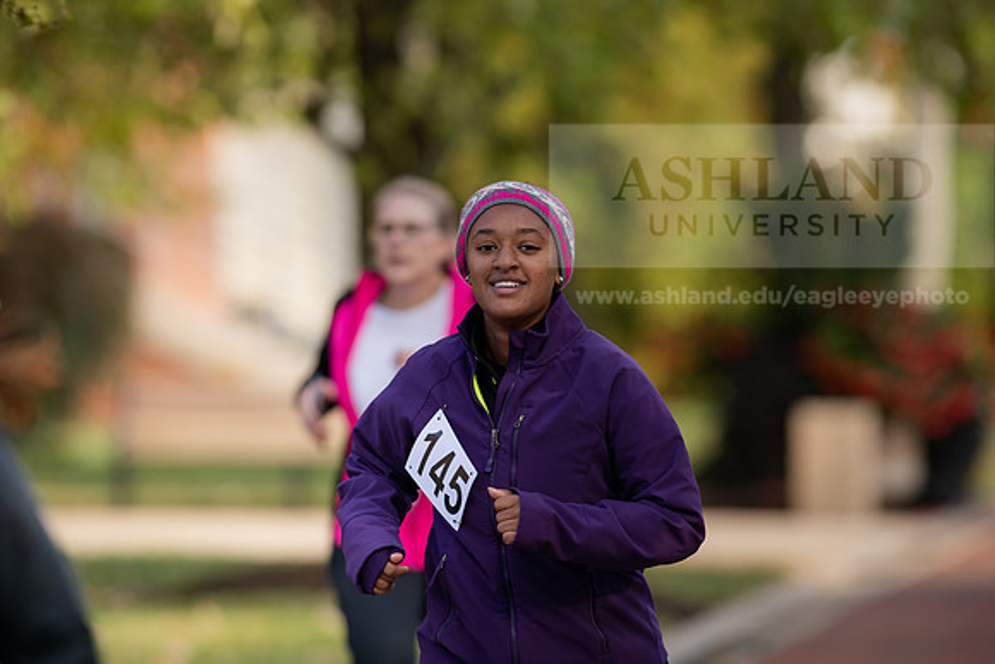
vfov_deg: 4.6
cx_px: 498
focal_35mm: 300
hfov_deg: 6.9
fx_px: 8293
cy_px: 332
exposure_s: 1/400
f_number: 4
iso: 200
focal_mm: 300
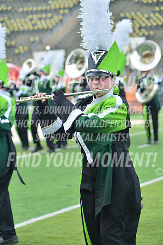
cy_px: 122
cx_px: 82
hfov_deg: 9.1
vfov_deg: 13.7
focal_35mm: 150
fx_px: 1021
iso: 200
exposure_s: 1/320
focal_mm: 150
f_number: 5.6
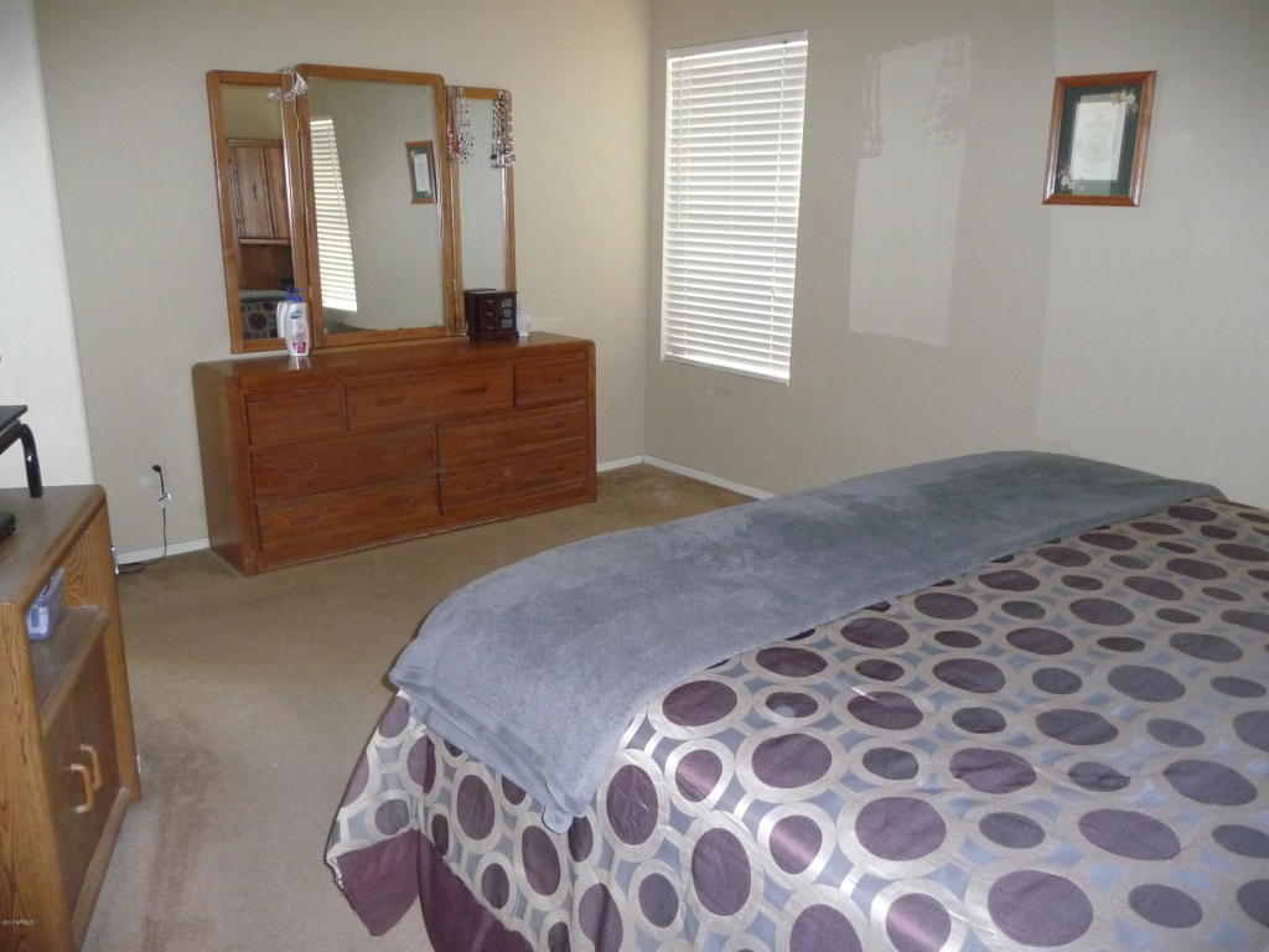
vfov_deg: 49.7
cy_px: 476
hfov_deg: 63.4
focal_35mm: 28
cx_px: 634
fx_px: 1026
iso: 400
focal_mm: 4.7
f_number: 3.3
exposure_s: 1/8
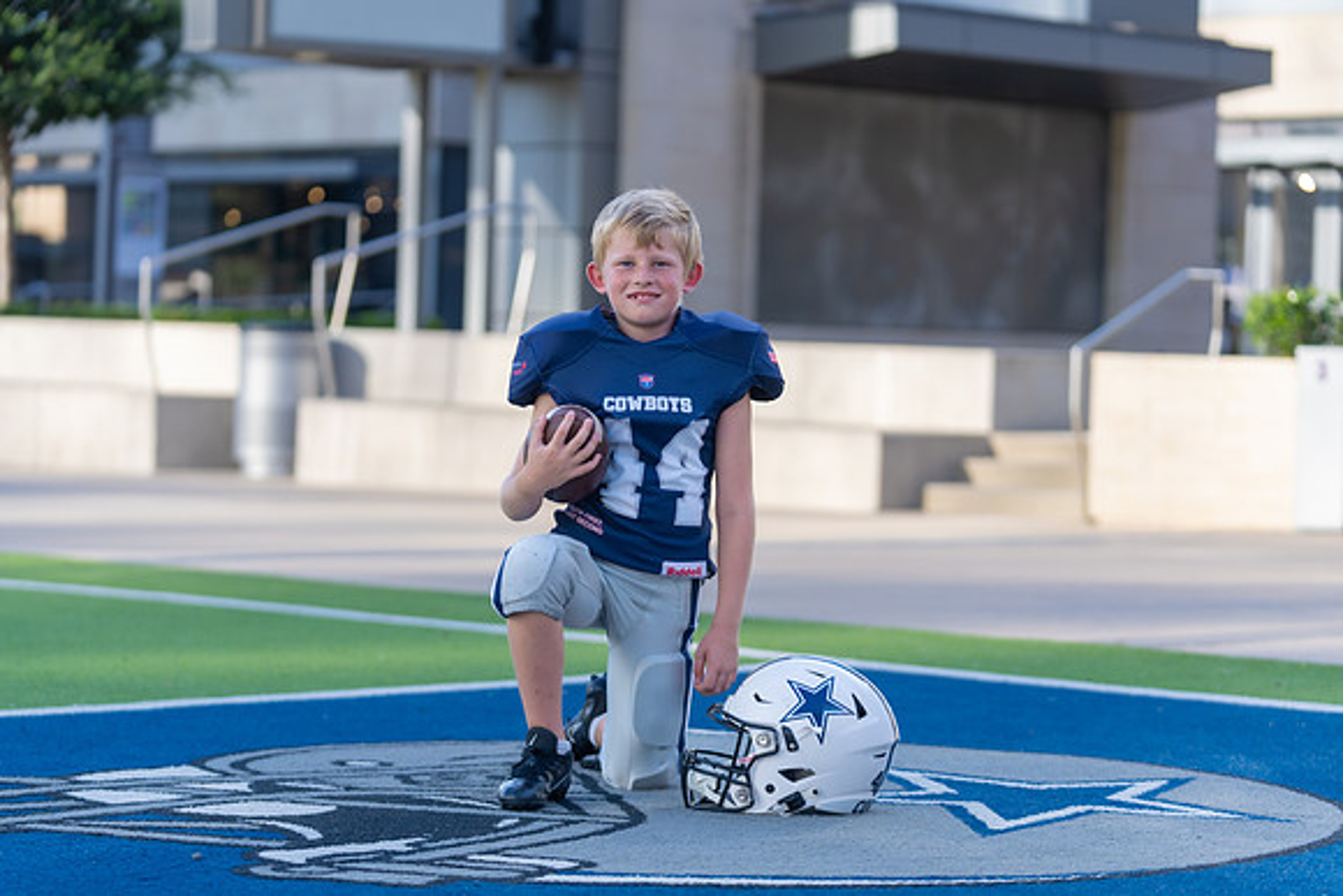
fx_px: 3518
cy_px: 448
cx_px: 672
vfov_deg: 14.5
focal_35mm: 94
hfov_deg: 21.6
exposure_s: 1/400
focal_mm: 93
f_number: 2.8
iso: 100
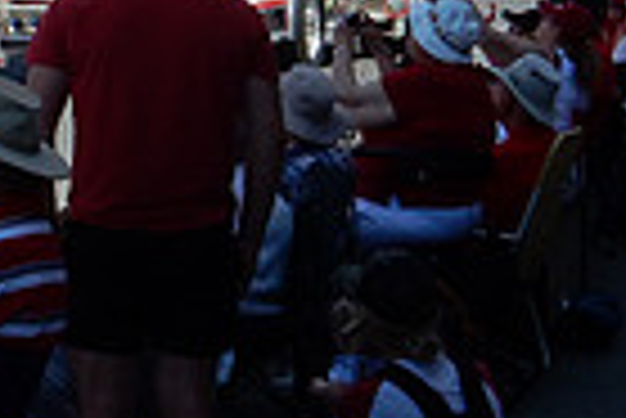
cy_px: -267
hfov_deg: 10.6
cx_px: -383
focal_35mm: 186
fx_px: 3238
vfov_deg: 7.2
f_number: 4.2
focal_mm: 7.6
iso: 125
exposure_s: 1/800
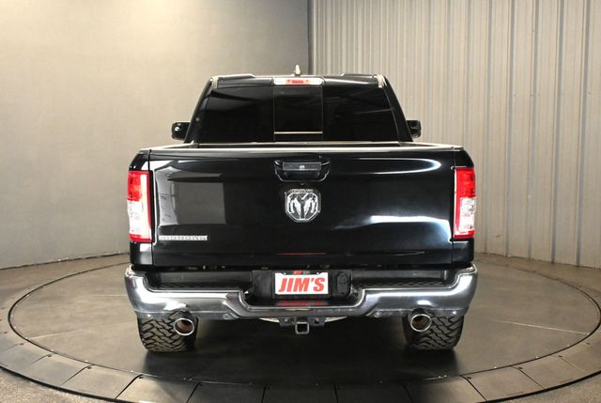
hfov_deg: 47.1
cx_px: 300
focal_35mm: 41
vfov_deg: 32.6
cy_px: 202
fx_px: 690
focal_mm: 27.5
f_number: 4.5
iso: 4000
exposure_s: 1/60
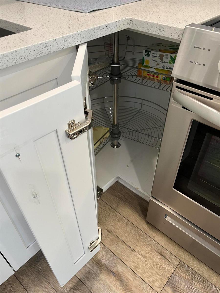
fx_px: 220
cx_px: 110
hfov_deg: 53.1
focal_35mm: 26
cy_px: 146
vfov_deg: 67.3
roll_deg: +3.3
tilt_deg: -41.7
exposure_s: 1/60
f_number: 1.6
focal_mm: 5.1
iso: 80
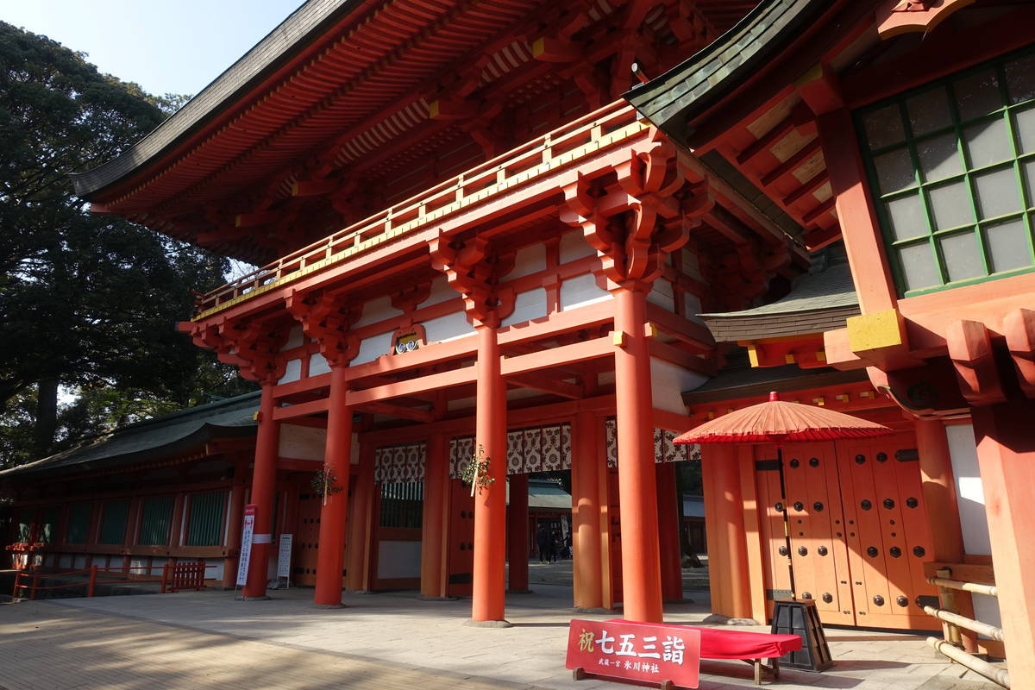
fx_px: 690
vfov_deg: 53.1
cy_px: 345
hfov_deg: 73.7
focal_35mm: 24
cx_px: 518
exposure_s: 1/250
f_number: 5.6
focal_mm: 8.8
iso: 125
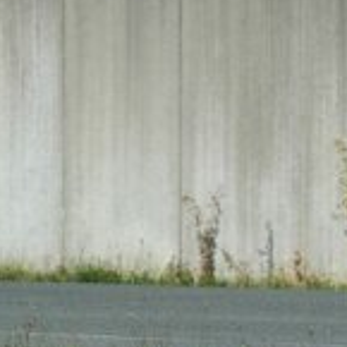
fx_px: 6967
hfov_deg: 2.8
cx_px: 529
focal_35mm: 614
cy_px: 166
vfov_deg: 2.9
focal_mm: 155
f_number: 8
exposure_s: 1/1000
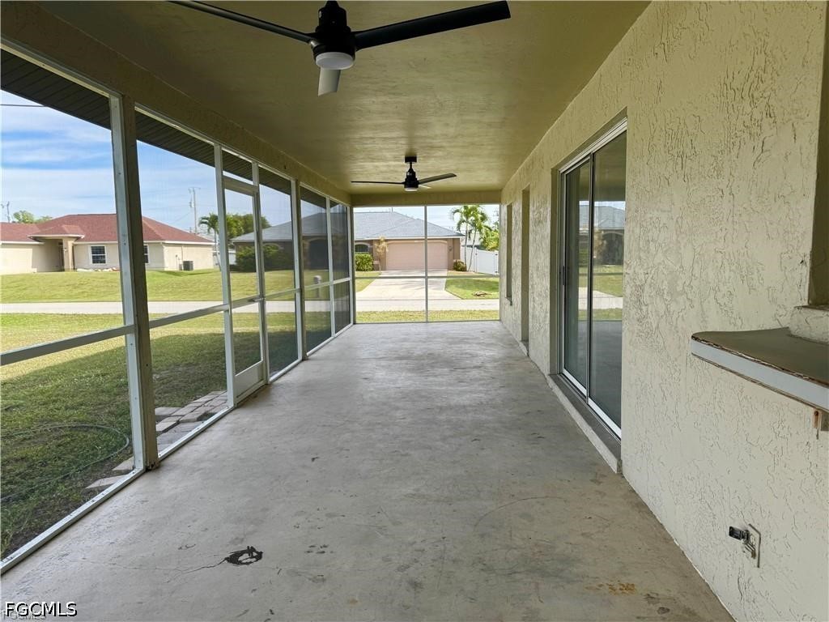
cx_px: 414
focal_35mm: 24
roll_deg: +1.1
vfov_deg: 56.8
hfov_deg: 71.6
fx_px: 575
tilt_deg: -5.8
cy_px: 311
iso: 80
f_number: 1.78
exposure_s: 1/912
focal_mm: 6.86
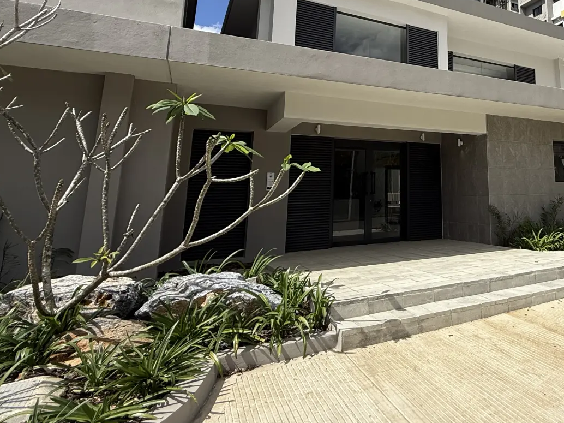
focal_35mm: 26
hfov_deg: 61.8
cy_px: 112
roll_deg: +1.2
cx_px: 449
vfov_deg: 51.1
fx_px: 424
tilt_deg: +11.6
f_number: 2.2
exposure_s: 1/2410
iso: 50
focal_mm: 2.22
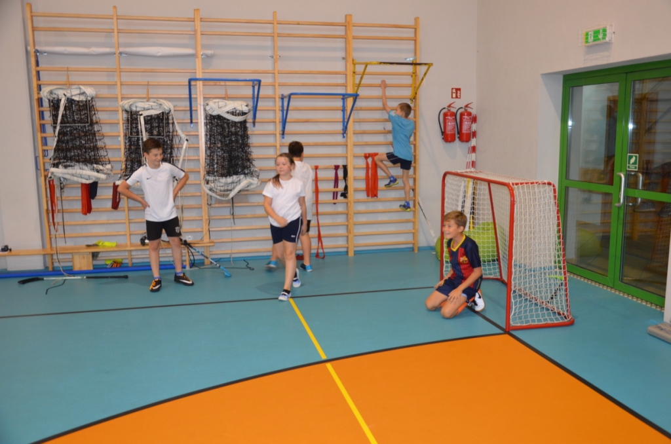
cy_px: 222
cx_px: 336
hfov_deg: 57.3
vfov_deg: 39.8
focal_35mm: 33
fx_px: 614
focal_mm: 22
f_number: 3.8
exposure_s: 1/60
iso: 900
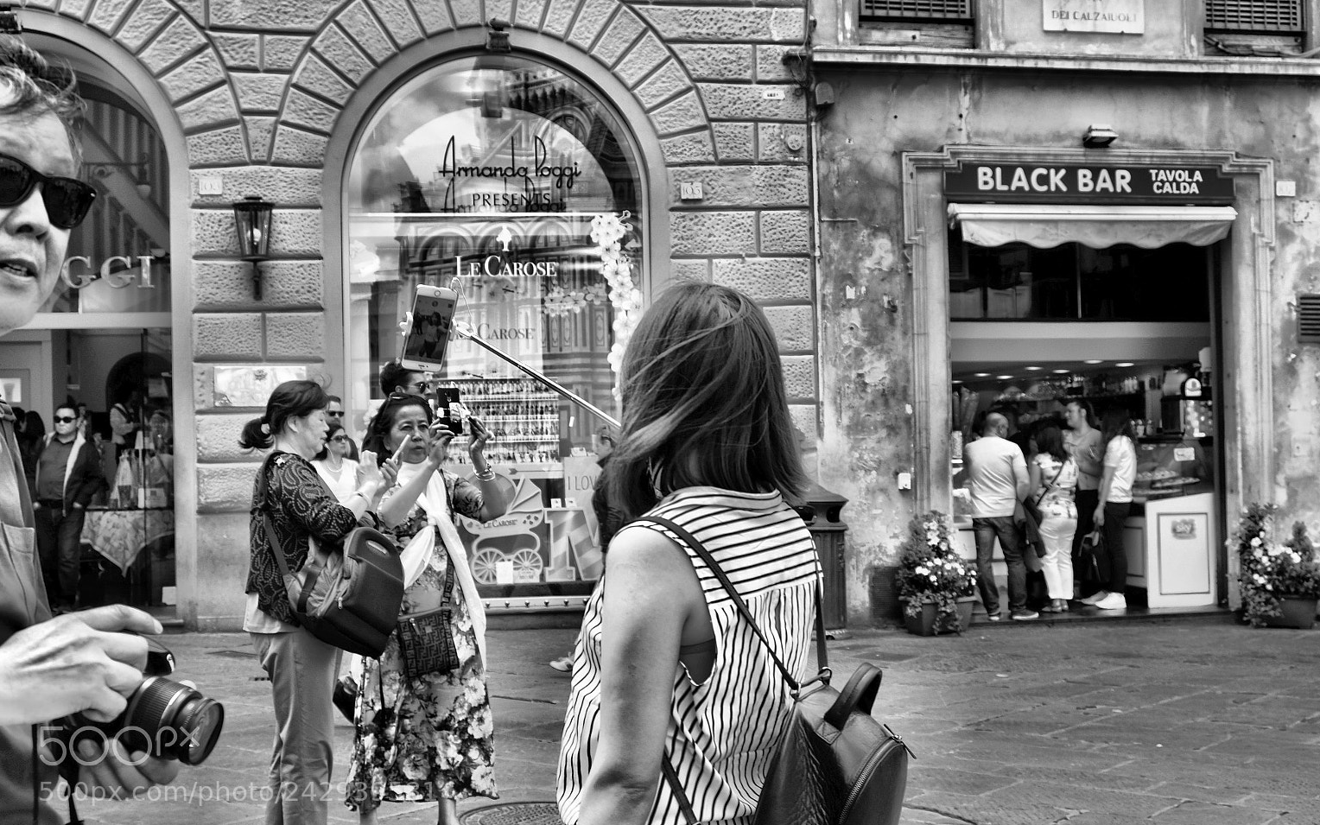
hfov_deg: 41.8
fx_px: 1727
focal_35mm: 48
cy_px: 399
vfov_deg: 26.9
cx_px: 676
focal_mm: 30.2
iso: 200
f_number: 5.6
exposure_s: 1/200
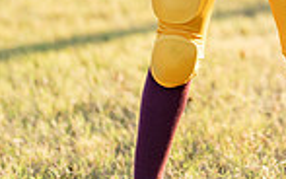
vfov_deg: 5.7
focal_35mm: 229
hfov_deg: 9.1
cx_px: 295
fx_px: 1786
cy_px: -103
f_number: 1.2
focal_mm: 50
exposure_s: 1/1000
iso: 100
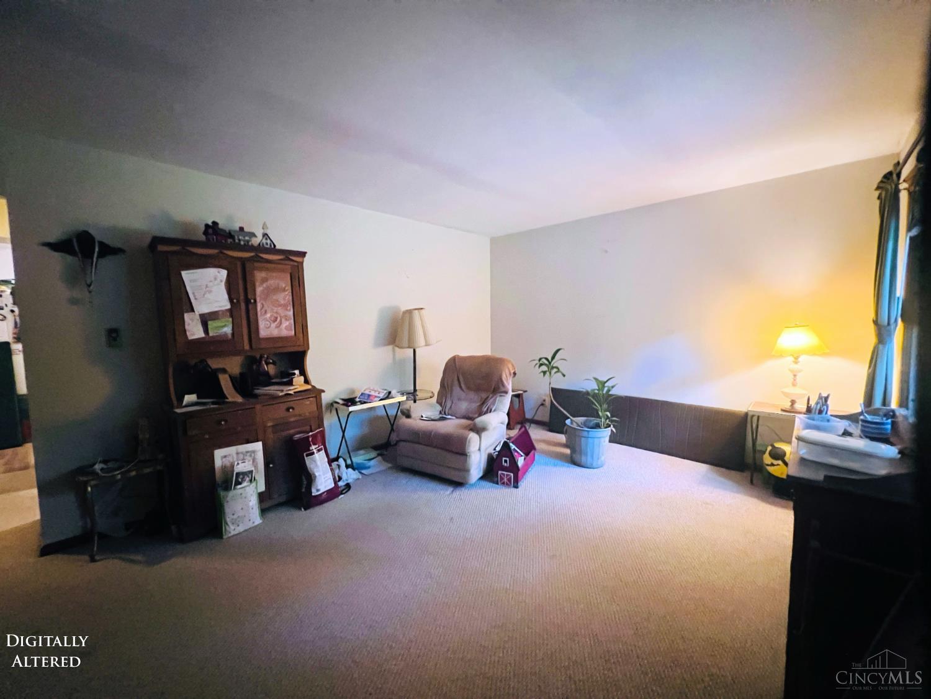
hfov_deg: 106.2
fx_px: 350
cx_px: 466
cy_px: 350
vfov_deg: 89.9
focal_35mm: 13
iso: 1000
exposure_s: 1/40
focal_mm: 1.57
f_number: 1.8
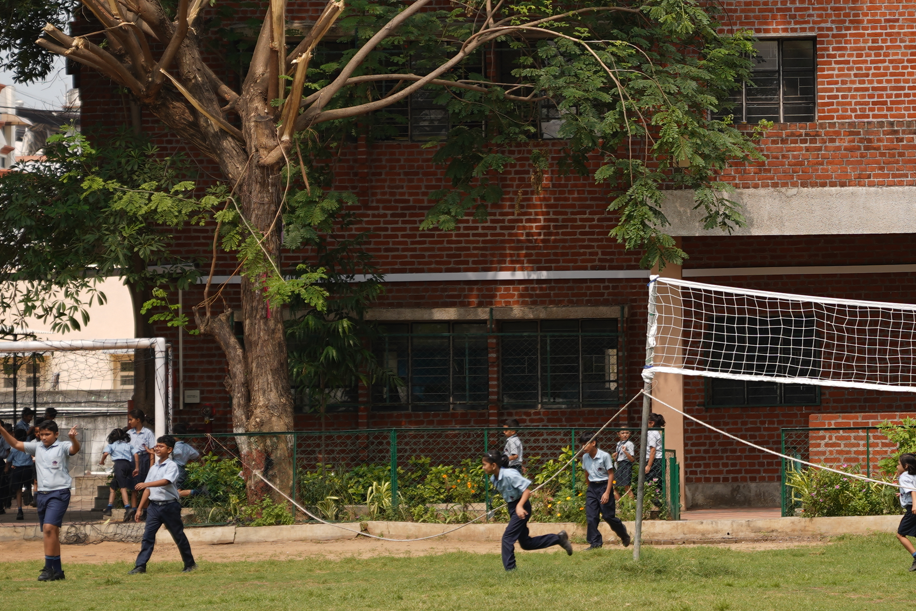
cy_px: -43
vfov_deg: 7.9
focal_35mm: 172
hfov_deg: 11.8
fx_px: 4376
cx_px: 927
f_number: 4
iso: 50
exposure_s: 1/320
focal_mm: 73
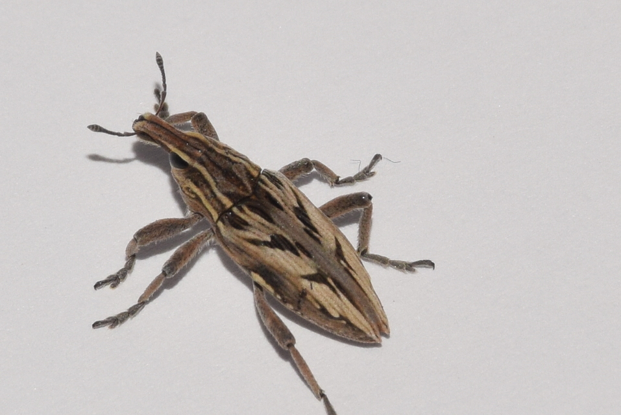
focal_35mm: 210
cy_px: 208
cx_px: 310
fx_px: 3626
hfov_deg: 9.8
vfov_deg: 6.6
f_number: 14
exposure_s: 1/200
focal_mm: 140
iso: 320
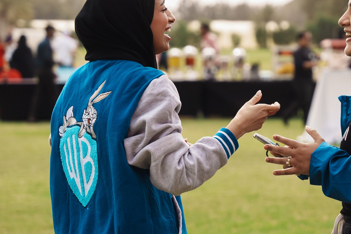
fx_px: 1482
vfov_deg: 9.0
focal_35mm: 152
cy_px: 113
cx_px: 234
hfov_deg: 13.5
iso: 400
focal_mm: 70
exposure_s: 1/1600
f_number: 2.8
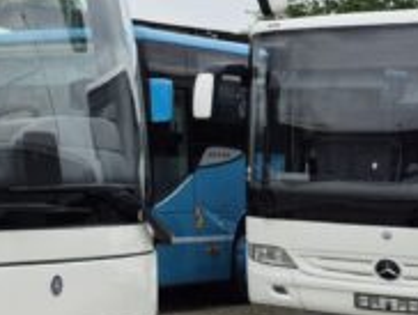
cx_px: -450
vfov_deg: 14.6
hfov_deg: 15.2
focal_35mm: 101
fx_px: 1221
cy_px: 62
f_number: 1.8
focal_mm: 5.4
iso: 25
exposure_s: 1/1429
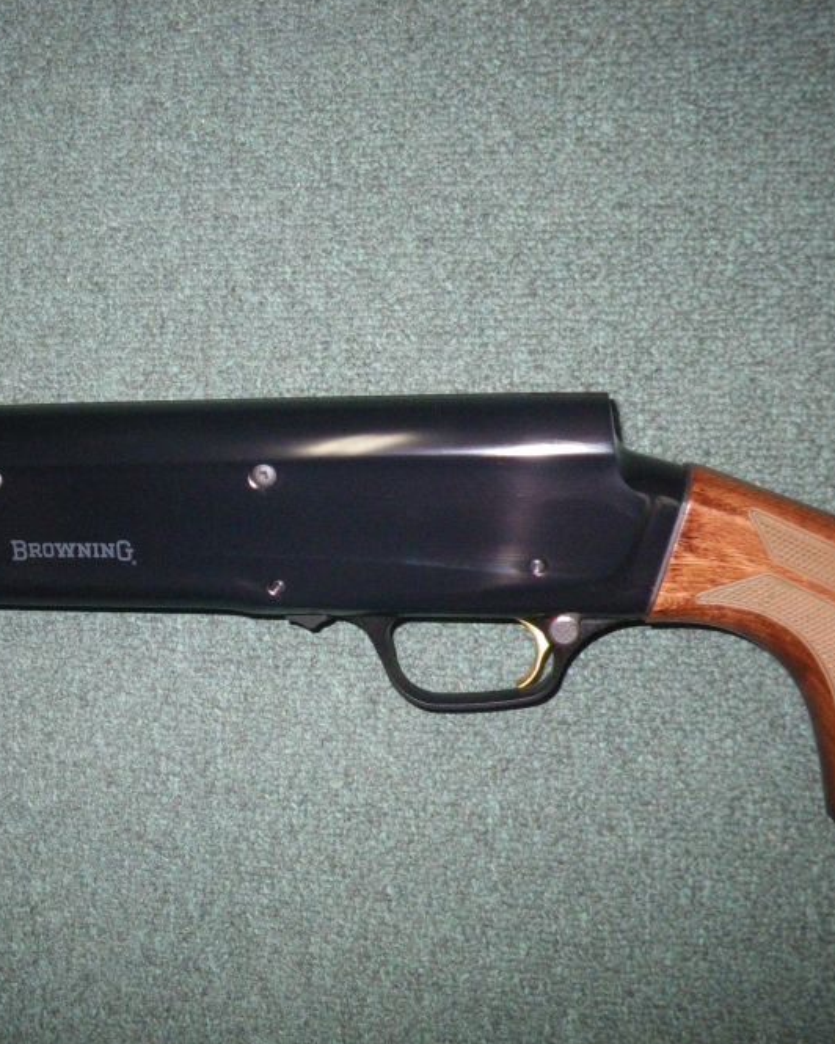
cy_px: 519
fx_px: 1143
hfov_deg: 39.5
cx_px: 259
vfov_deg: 49.1
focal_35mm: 37
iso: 400
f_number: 3.5
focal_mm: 5
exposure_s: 1/50
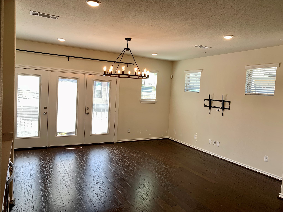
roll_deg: -3.8
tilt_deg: -3.7
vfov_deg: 53.1
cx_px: 142
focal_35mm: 26
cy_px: 106
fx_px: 213
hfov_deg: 67.3
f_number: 1.8
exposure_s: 1/128
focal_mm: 4.25
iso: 25
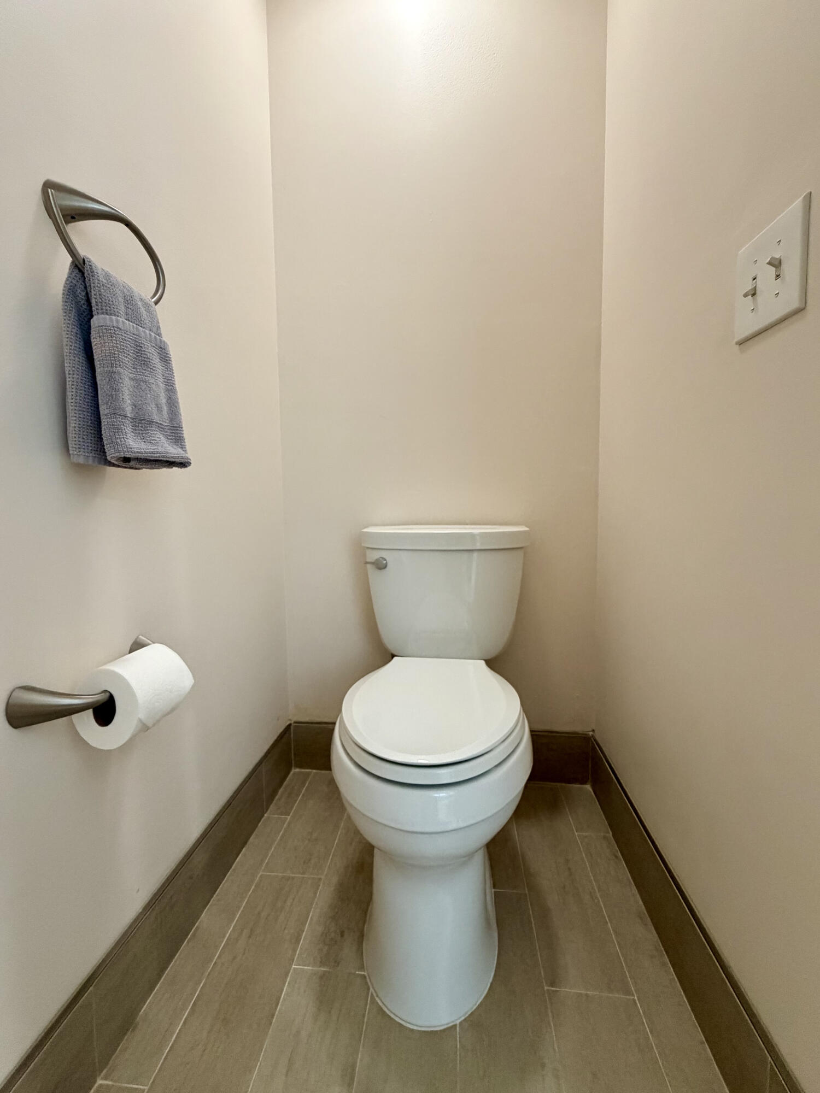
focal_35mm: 14
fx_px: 442
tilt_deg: -5.7
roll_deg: -0.7
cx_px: 410
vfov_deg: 102.1
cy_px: 546
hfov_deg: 85.7
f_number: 2.2
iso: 500
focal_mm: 2.22
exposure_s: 1/60
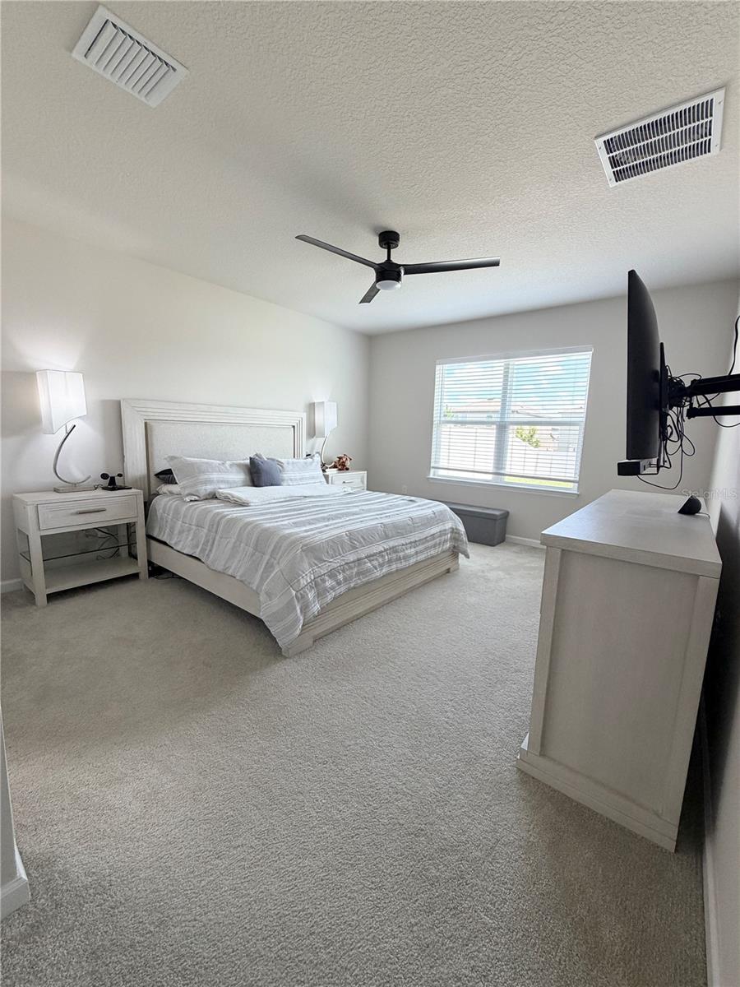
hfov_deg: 85.7
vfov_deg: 102.1
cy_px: 494
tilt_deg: -8.6
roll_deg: -1.5
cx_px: 370
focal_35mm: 14
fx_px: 399
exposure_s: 1/120
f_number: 2.2
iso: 160
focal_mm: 2.22
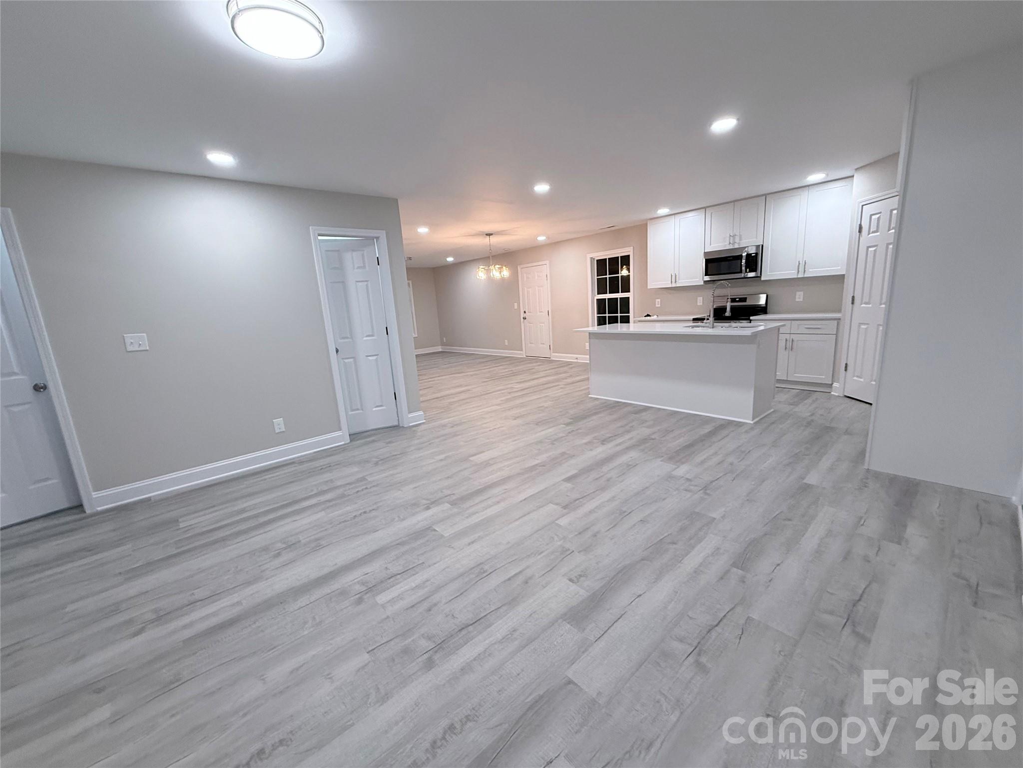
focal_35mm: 14
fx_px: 414
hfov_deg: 102.1
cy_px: 384
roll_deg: +4.6
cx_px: 512
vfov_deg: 85.7
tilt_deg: -11.4
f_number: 2.2
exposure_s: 1/120
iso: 250
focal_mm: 2.22
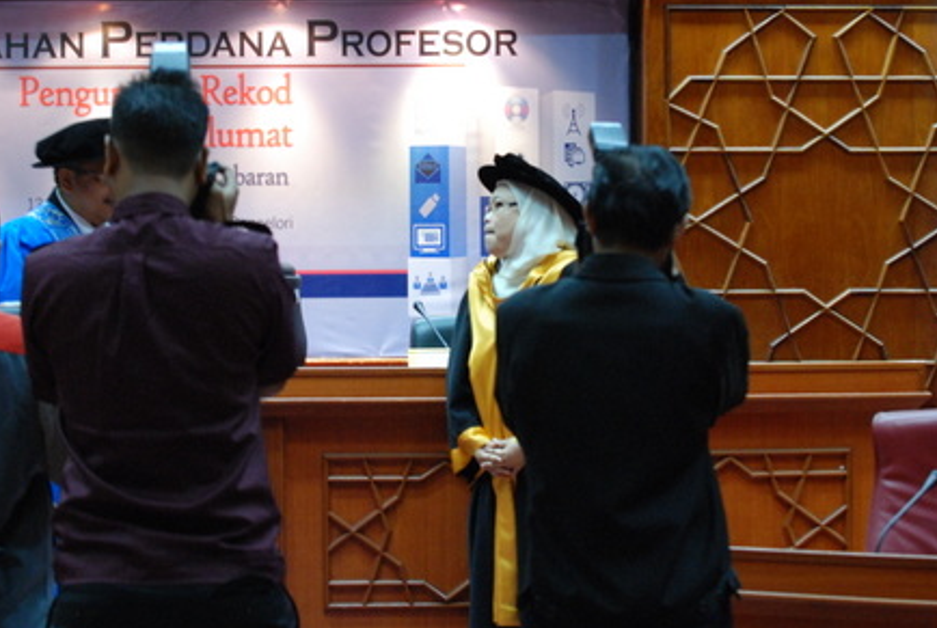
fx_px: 4041
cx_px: 501
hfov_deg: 13.2
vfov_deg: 8.9
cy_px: 236
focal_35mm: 155
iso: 1250
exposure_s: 1/20
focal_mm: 70
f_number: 4.5
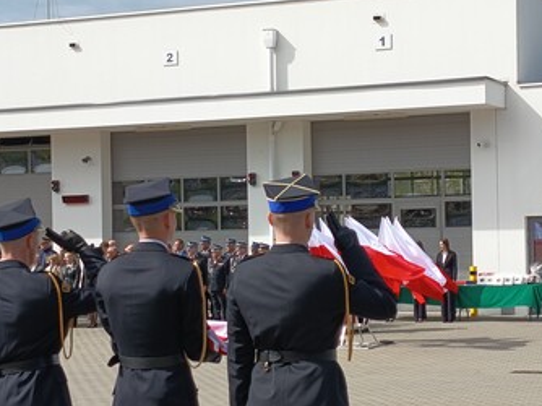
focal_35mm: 92
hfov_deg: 21.3
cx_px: 301
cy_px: 222
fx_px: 1439
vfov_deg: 16.0
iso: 53
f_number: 1.7
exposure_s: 1/735
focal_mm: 5.27
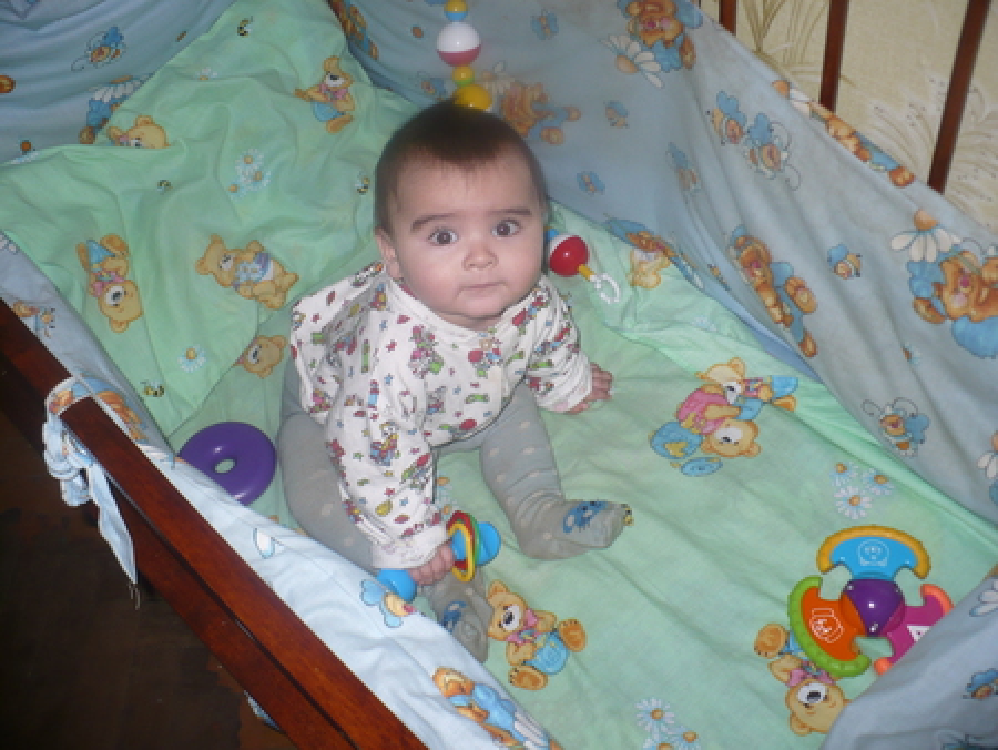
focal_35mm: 37
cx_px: 499
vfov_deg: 38.7
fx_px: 1067
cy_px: 375
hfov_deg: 50.1
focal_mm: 6.1
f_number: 2.8
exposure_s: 1/30
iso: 100
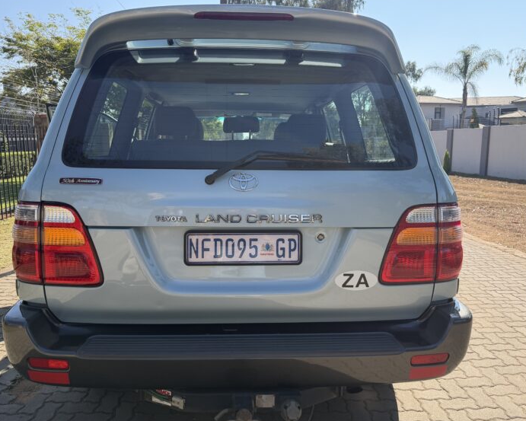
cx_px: 252
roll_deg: +0.6
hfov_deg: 64.0
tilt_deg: -7.9
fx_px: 420
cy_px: 204
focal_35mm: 27
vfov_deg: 53.2
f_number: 1.78
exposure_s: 1/2169
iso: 100
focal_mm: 6.76
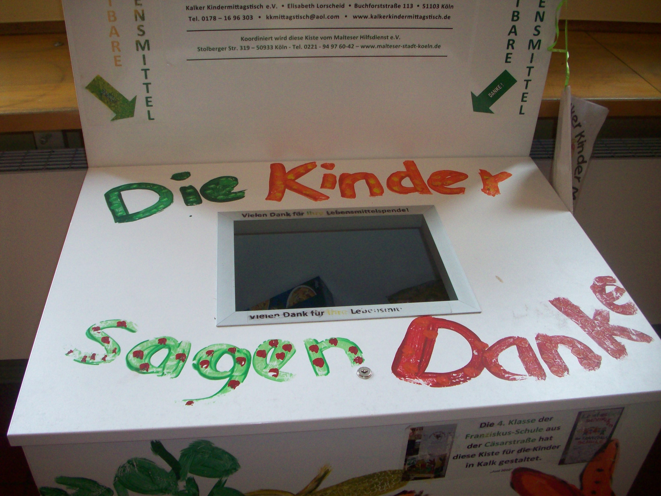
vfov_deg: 38.7
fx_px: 707
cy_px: 248
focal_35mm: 37
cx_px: 330
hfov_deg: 50.1
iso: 160
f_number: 2.8
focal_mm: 6.2
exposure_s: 1/64.4
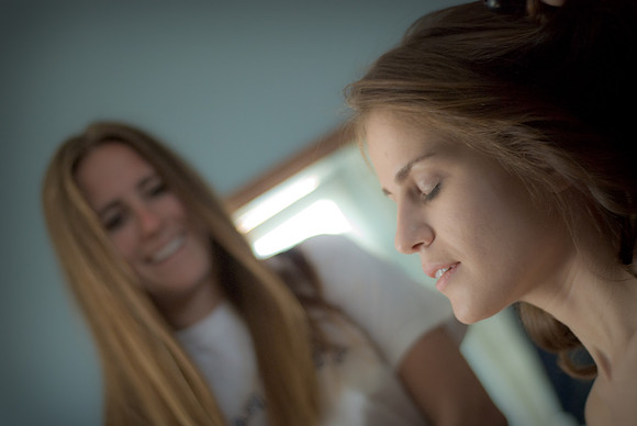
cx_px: 318
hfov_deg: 27.0
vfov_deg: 18.2
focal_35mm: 75
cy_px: 213
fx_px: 1328
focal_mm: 50
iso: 400
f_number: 2
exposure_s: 1/40
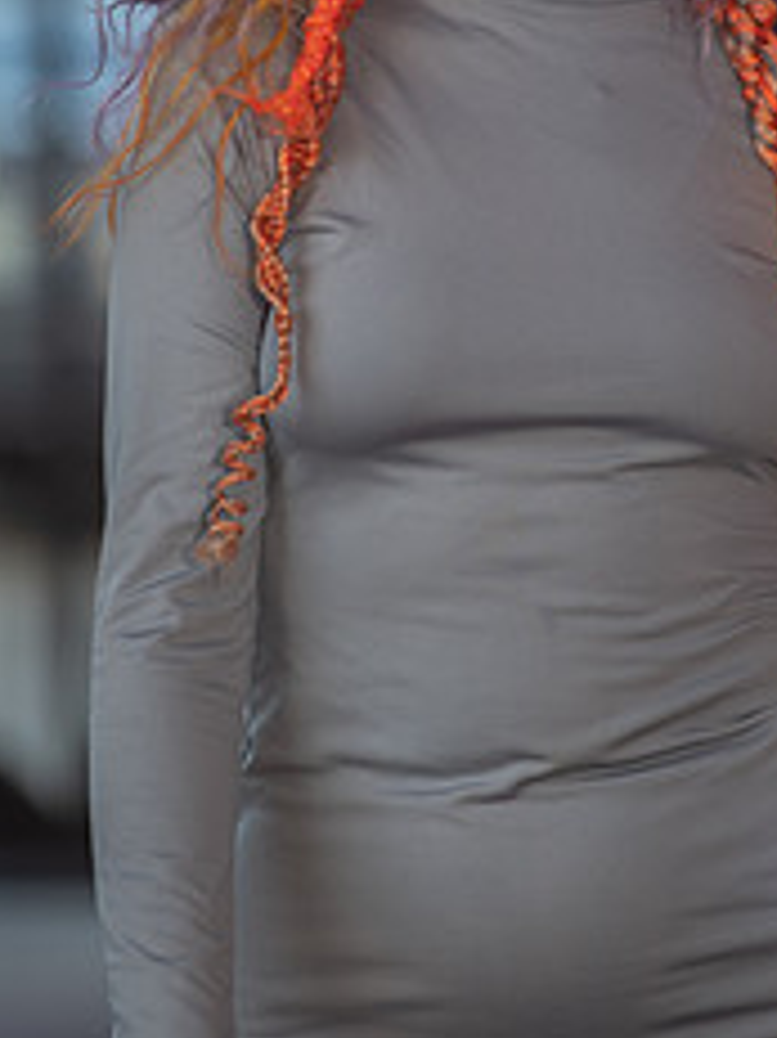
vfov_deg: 4.4
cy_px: 180
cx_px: 472
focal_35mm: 449
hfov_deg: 3.3
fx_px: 13450
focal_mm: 200
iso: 400
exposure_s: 1/250
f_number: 4.5
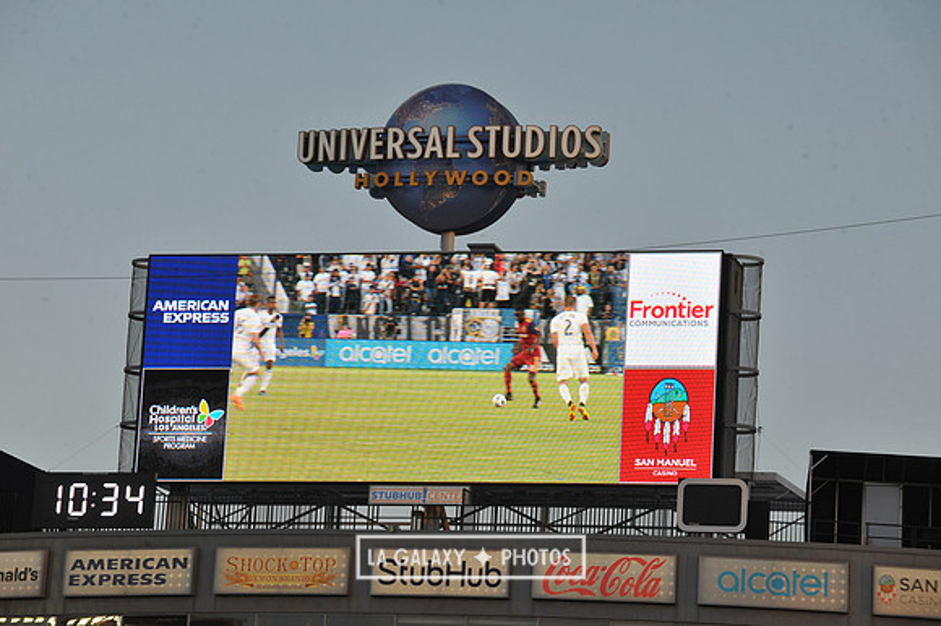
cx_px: 470
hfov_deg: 11.4
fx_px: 4702
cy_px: 313
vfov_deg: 7.6
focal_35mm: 180
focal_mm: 180
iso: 800
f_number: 10
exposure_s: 1/400
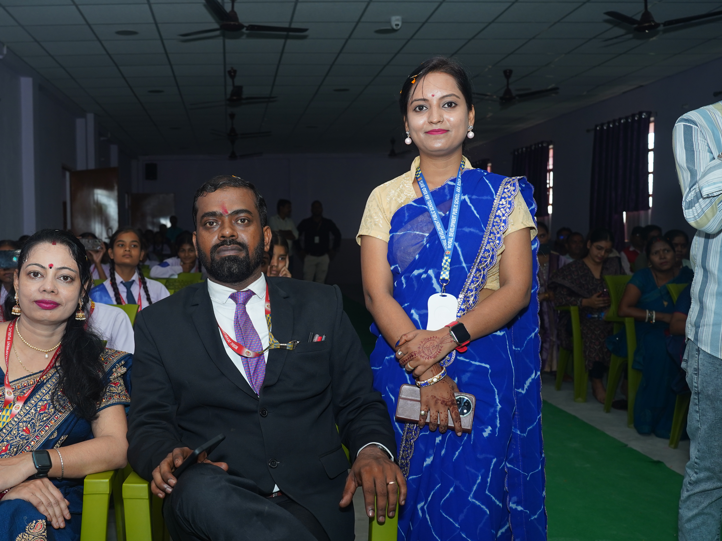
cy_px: 318
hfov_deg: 49.4
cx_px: 251
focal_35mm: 37
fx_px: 772
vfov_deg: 38.5
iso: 640
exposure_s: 1/160
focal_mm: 29
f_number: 5
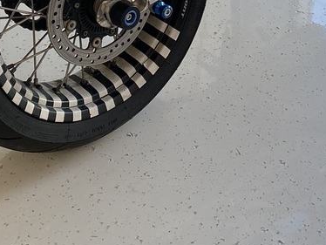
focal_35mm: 100
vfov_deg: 13.3
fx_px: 942
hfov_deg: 19.5
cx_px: 247
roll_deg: -6.2
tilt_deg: -25.0
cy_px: -200
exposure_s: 1/100
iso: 32
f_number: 1.8
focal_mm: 4.25
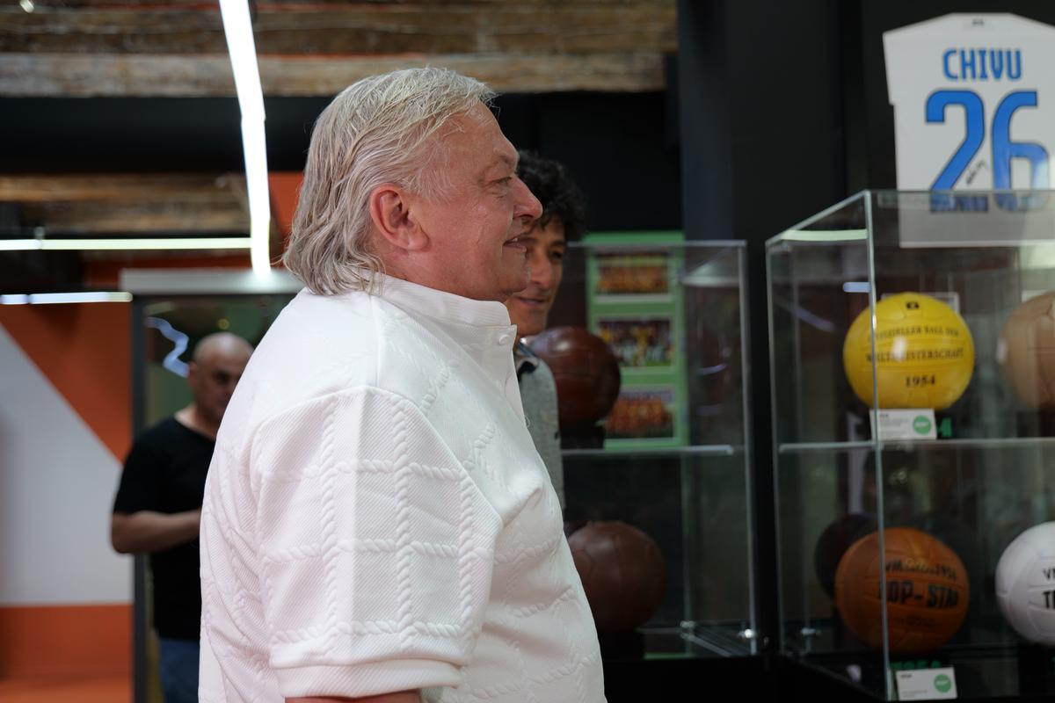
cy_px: 352
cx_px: 528
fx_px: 1524
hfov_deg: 38.2
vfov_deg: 26.0
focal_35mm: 52
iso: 800
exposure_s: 1/125
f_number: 4
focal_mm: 52
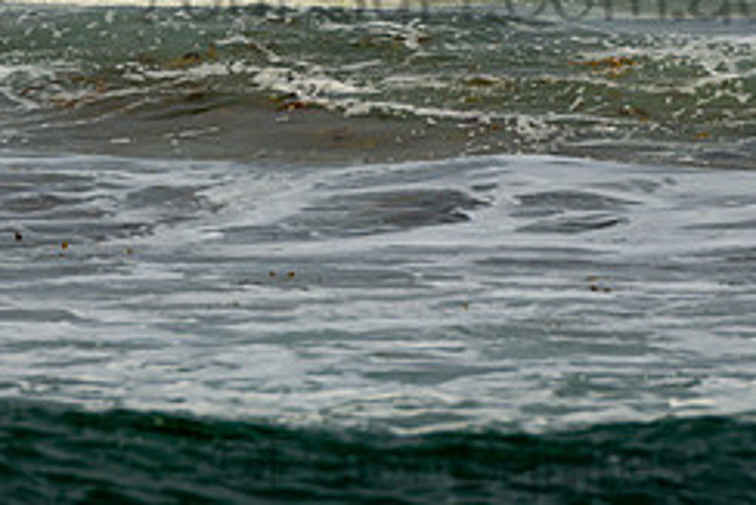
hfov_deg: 2.8
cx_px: 449
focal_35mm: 744
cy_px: -51
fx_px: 15633
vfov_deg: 1.9
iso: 200
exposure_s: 1/640
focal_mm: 200
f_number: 5.6
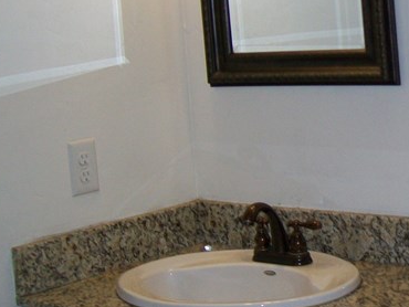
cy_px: 102
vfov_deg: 15.7
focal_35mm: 94
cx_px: 443
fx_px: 1111
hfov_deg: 20.0
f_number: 2.7
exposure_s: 1/60
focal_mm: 6.1
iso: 64
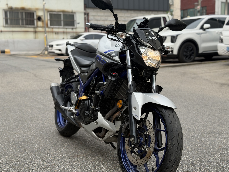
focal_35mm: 48
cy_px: 86
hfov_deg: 39.7
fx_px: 318
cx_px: 114
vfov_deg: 30.3
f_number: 1.78
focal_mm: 6.76
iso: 64
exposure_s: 1/1715
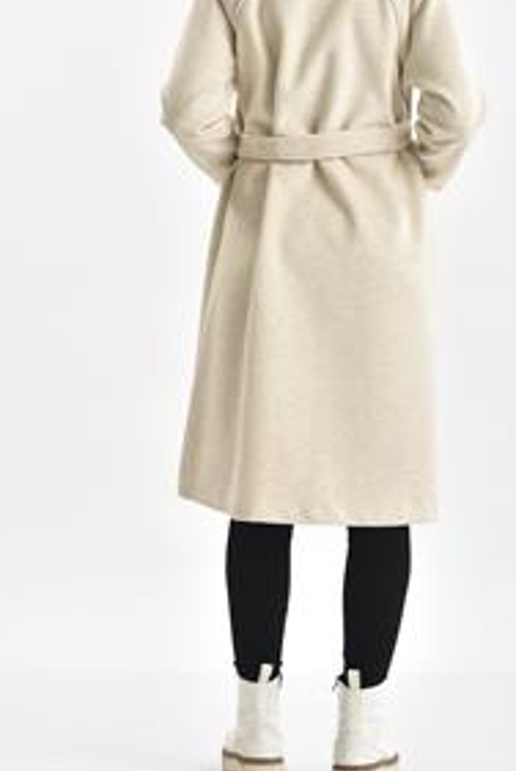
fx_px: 2573
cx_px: 305
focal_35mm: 120
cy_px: 246
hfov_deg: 11.4
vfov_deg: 17.0
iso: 100
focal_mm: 75
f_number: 6.3
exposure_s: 1/160
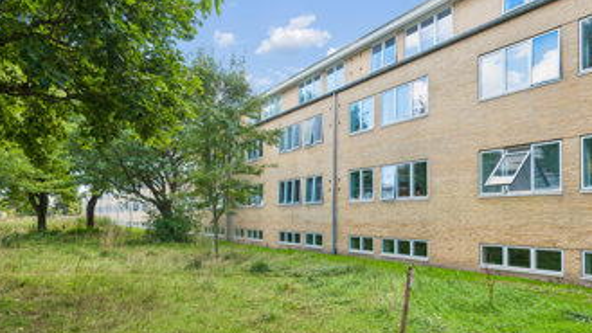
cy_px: 211
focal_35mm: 26
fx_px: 408
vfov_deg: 44.0
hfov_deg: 71.8
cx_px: 270
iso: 250
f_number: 10
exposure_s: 1/50
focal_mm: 17
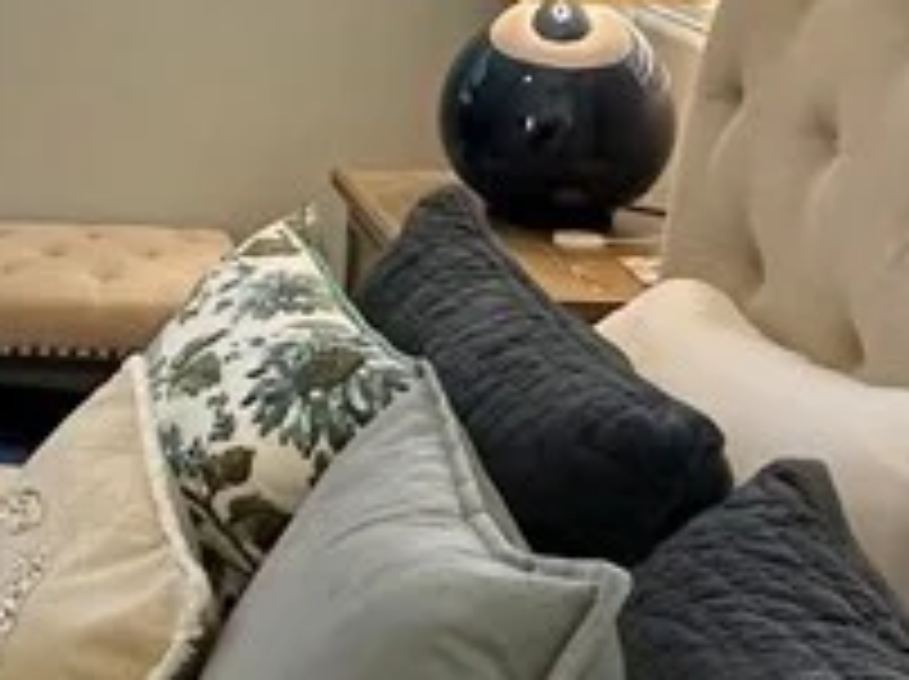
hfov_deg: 22.4
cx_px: -464
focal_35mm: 71
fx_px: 1862
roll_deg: +1.2
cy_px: 32
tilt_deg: -10.3
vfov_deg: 20.2
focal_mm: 2.22
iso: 250
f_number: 2.2
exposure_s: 1/120
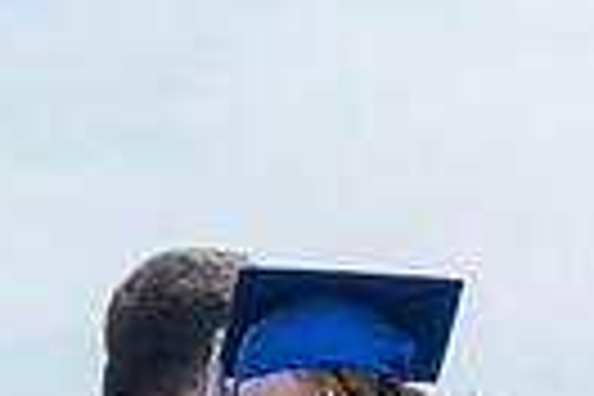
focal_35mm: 573
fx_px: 9454
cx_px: -344
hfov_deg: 3.6
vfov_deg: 2.4
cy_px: 638
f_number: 13
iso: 200
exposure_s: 1/250
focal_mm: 70
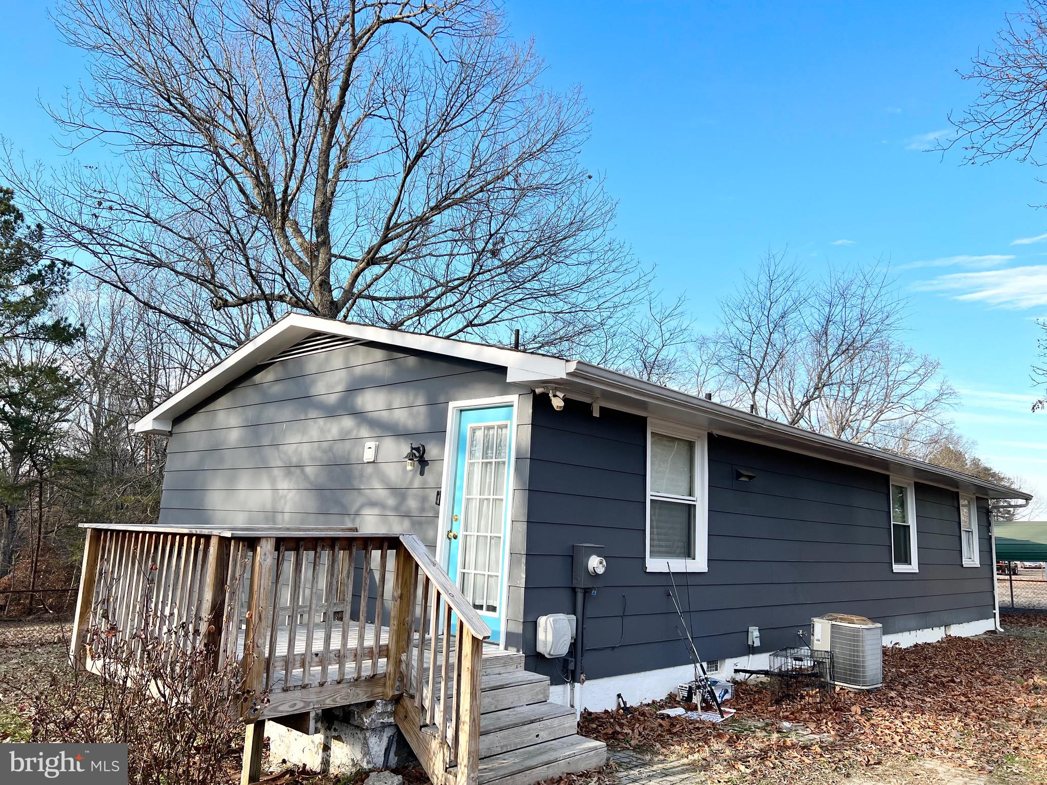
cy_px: 392
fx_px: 786
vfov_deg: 53.1
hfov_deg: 67.3
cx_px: 524
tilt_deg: +10.1
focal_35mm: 26
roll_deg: -3.1
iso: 50
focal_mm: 5.7
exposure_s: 1/1621
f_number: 1.5
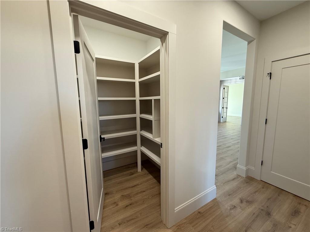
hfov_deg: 102.1
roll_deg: +0.3
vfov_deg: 85.7
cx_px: 155
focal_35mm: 14
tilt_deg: -6.4
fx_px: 125
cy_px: 116
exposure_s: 1/60
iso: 200
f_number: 2.2
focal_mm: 2.22
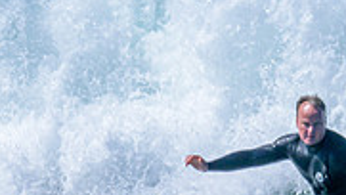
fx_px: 18394
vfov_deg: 0.6
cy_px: 191
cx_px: 421
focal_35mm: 2004
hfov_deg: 1.1
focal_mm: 520
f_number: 10
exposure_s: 1/2000
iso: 450
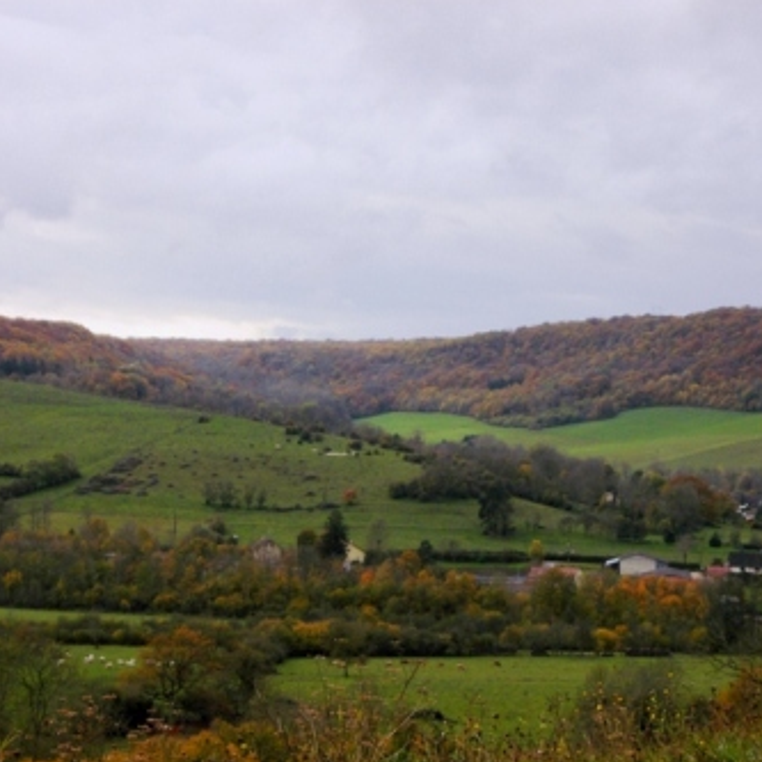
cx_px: 362
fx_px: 2839
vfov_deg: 15.3
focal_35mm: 114
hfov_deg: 15.3
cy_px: 380
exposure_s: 1/160
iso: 80
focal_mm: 13.6
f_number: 5.3
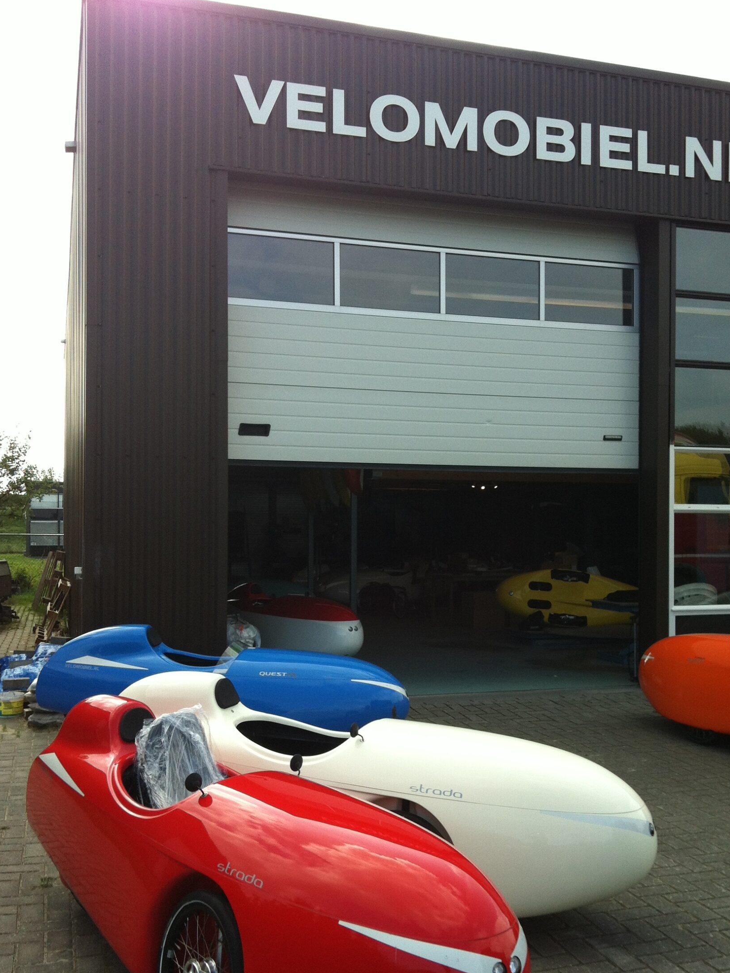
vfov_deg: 45.7
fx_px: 1153
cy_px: 532
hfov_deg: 35.1
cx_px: 417
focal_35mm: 41
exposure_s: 1/610
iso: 80
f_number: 2.8
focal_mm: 3.85
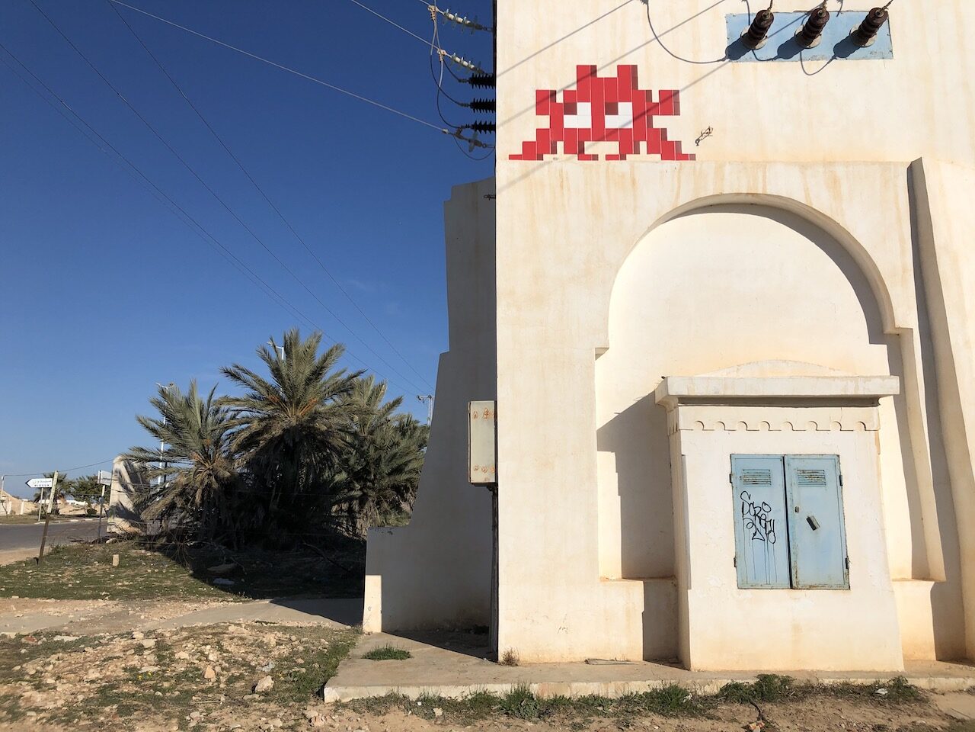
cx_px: 488
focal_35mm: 28
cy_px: 366
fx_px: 789
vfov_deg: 49.7
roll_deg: +0.0
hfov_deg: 63.4
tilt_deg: +10.8
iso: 20
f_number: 1.8
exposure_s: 1/5348
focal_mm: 4
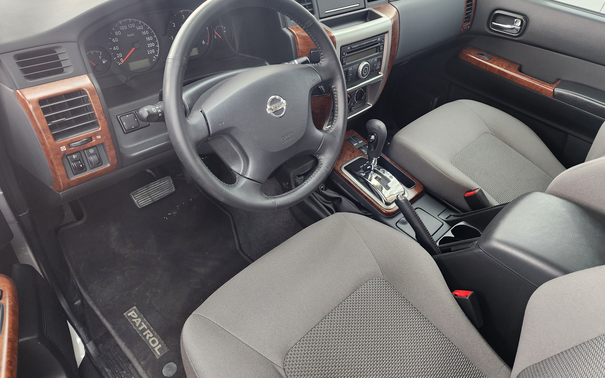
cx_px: 303
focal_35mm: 25
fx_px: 412
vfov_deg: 49.2
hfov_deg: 72.5
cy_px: 167
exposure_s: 1/100
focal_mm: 6.4
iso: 250
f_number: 1.8
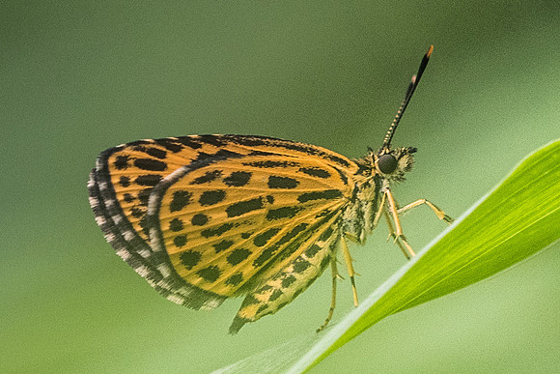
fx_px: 12767
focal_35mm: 821
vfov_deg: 1.7
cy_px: 168
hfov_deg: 2.5
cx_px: 384
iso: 800
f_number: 6.3
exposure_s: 1/320
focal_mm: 150
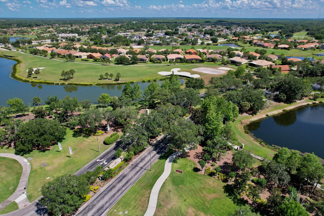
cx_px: 169
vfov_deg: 55.1
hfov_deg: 76.1
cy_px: 109
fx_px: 207
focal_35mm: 23
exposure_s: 1/3200
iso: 200
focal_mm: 8.38
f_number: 2.8
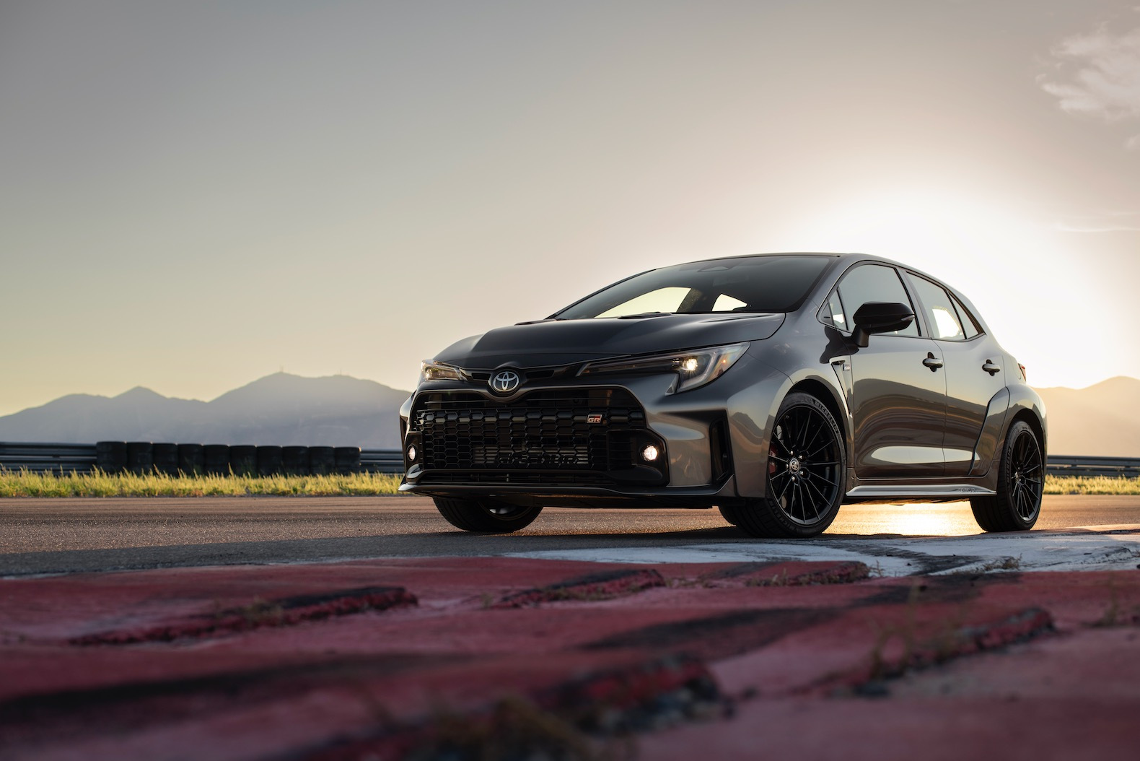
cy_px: 380
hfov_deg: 39.6
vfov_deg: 27.0
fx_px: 1584
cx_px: 570
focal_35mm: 50
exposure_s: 1/200
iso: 200
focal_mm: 50
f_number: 5.6
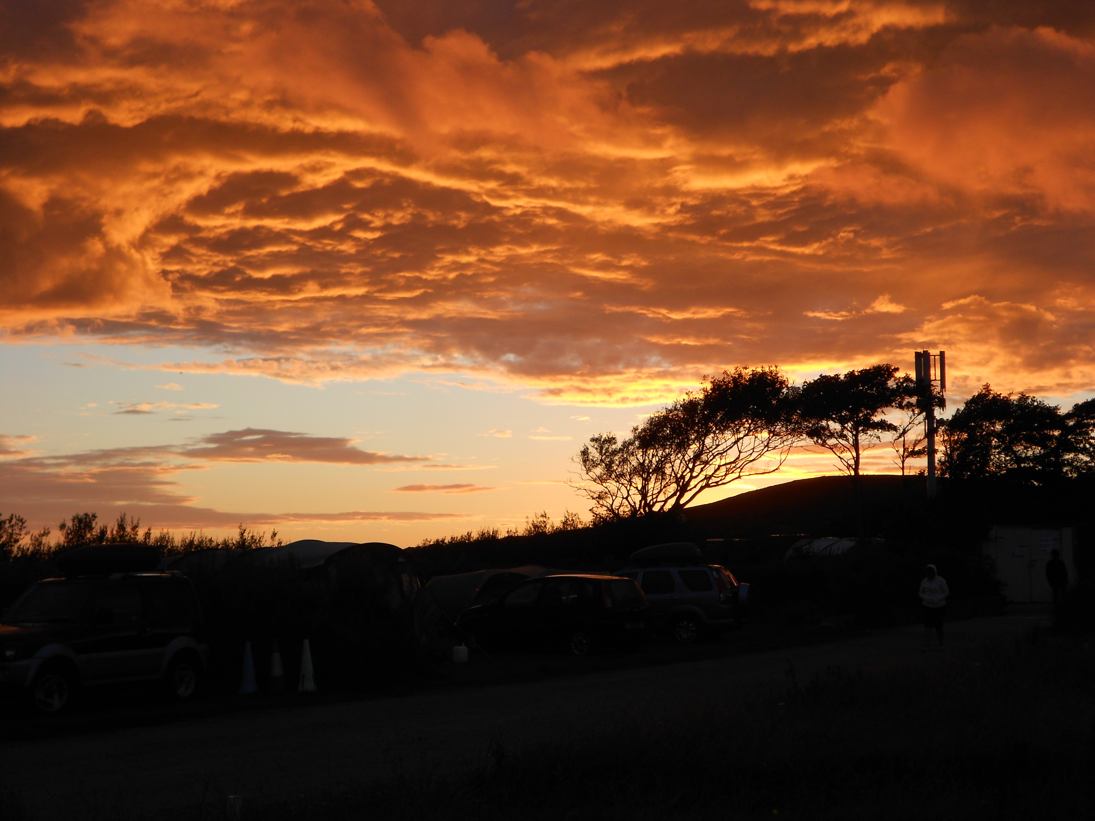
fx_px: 1771
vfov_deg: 26.1
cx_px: 548
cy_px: 410
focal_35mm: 56
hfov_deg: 34.3
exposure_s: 1/160
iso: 80
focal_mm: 10
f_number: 4.9
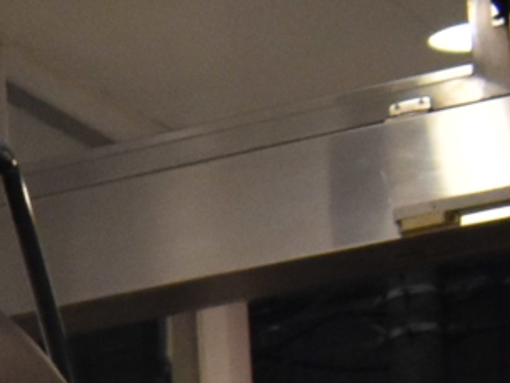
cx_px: -1375
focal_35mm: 241
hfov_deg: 6.8
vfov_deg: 5.9
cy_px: 988
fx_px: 3553
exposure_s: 1/30
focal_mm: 20
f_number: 8
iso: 1400
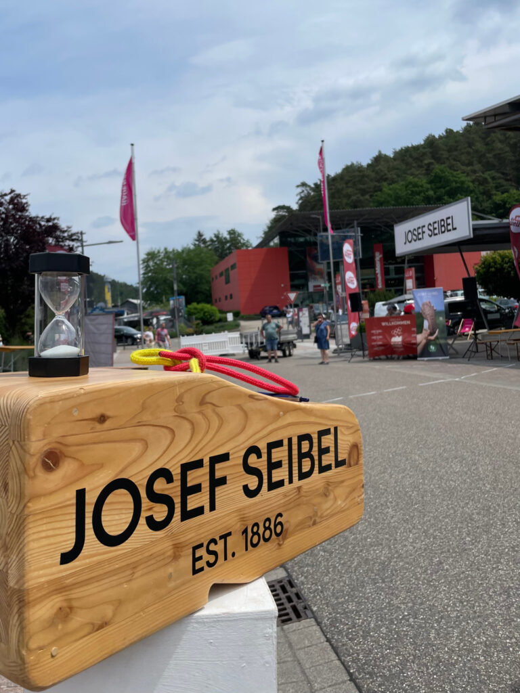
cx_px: 260
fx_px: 521
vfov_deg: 67.3
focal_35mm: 26
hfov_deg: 53.1
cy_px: 346
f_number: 1.6
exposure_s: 1/6135
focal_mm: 4.2
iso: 32
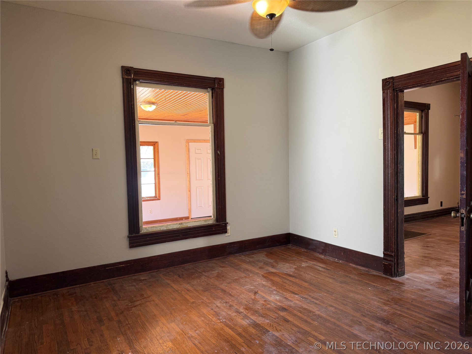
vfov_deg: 56.8
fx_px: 327
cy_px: 177
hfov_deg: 71.6
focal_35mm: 24
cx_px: 236
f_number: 1.78
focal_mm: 6.76
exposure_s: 1/60
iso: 125
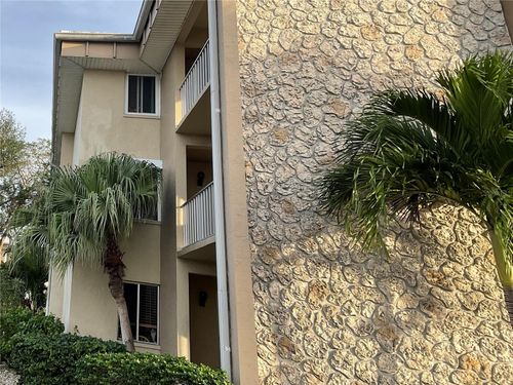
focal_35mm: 29
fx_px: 430
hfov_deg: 61.7
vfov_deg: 48.2
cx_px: 256
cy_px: 192
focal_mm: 3
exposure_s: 1/450
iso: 16
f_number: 1.8
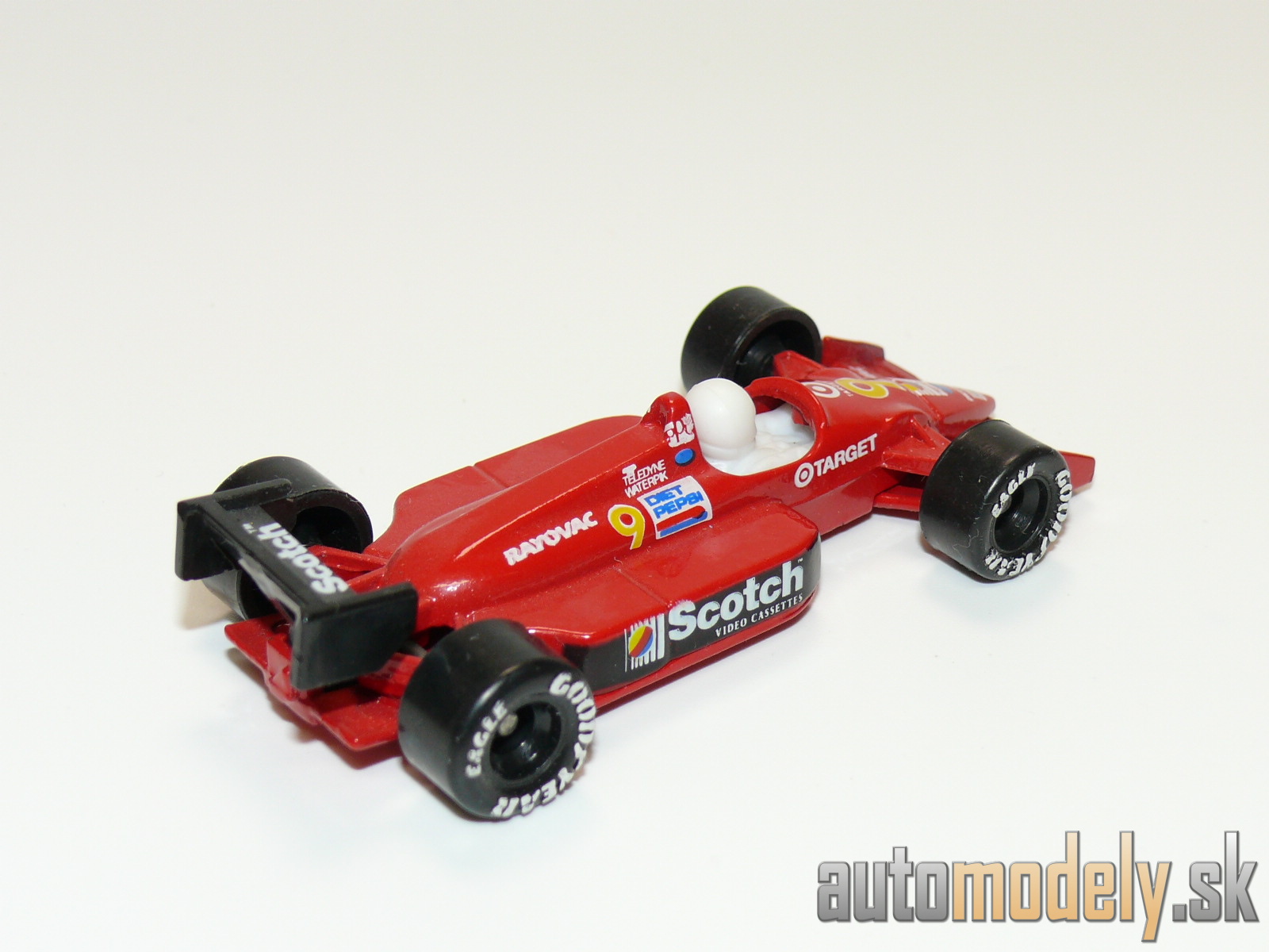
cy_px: 476
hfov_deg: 26.3
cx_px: 634
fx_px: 2713
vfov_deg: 19.9
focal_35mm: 74
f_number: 4
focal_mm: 11.3
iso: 100
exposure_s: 1/30
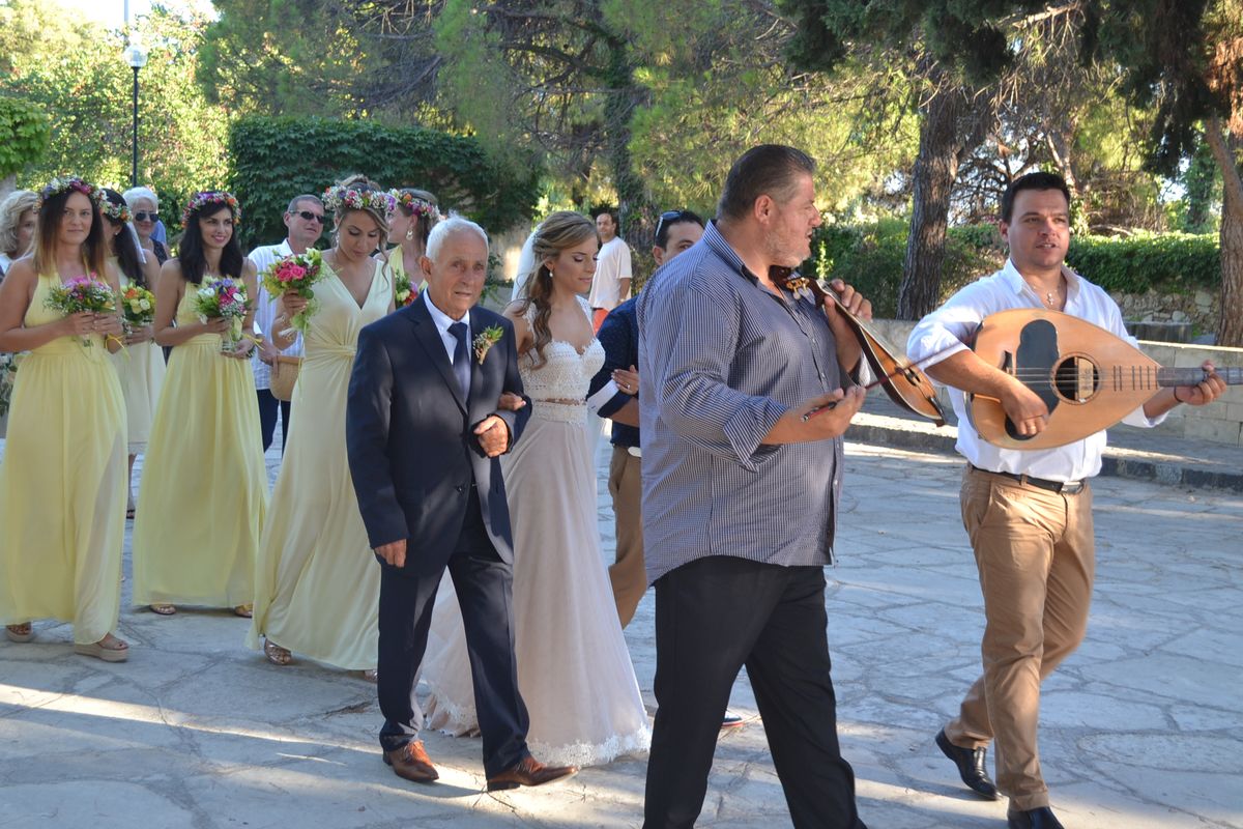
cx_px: 622
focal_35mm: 48
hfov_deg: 41.1
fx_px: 1657
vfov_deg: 28.1
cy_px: 414
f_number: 5.6
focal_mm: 32
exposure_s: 1/125
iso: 400
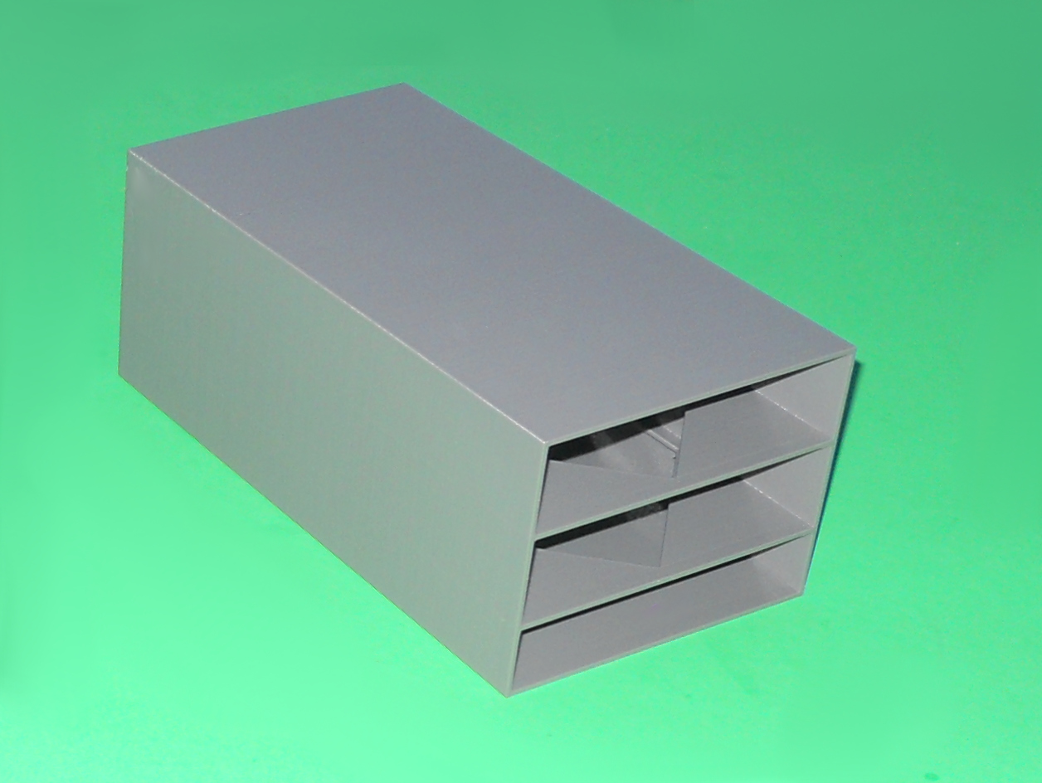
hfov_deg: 63.4
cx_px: 521
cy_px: 392
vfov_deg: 49.8
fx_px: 843
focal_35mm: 28
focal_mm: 5
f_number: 2.7
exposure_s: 1/25
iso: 100
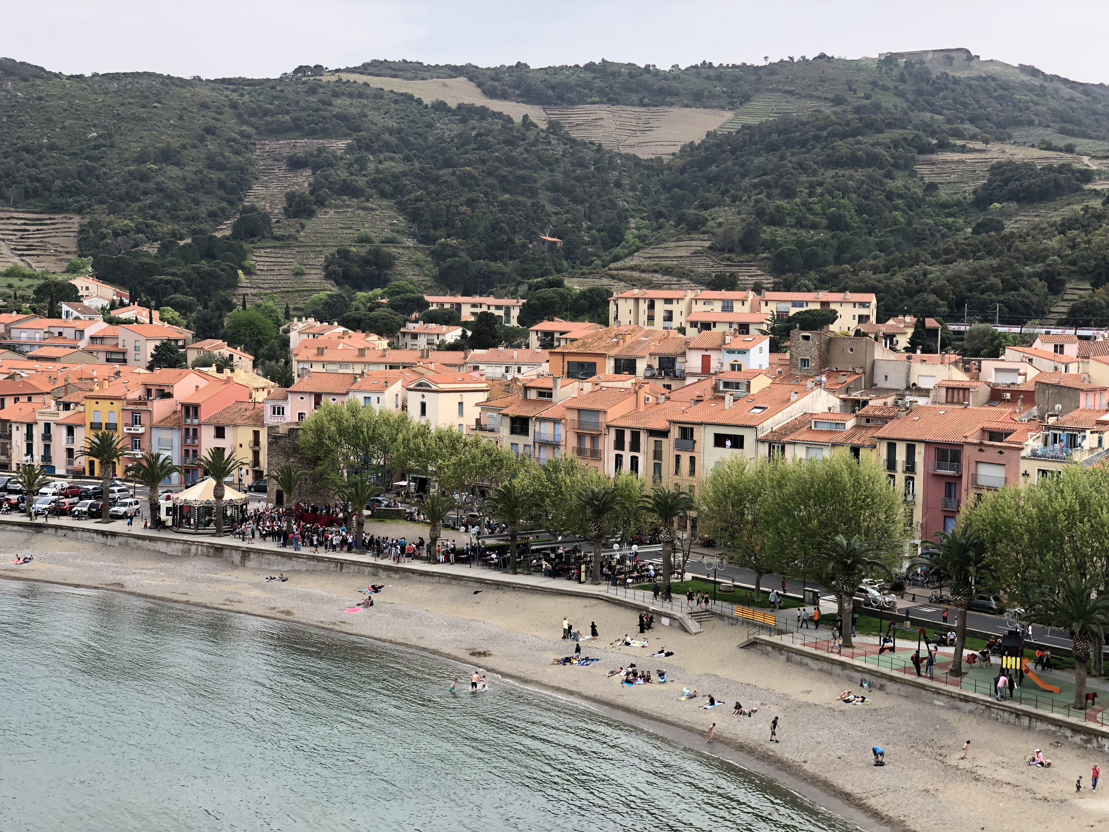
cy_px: 416
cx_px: 554
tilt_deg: -3.7
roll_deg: -0.5
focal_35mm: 52
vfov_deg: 28.0
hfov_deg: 36.8
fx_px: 1666
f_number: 2.4
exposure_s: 1/461
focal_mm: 6
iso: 16
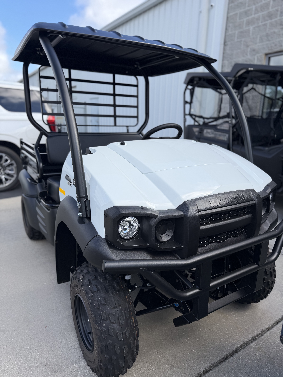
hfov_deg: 56.8
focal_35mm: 24
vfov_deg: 71.6
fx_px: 262
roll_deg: -2.8
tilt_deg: -14.5
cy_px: 188
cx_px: 142
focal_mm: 6.76
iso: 80
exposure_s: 1/1855
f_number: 1.78
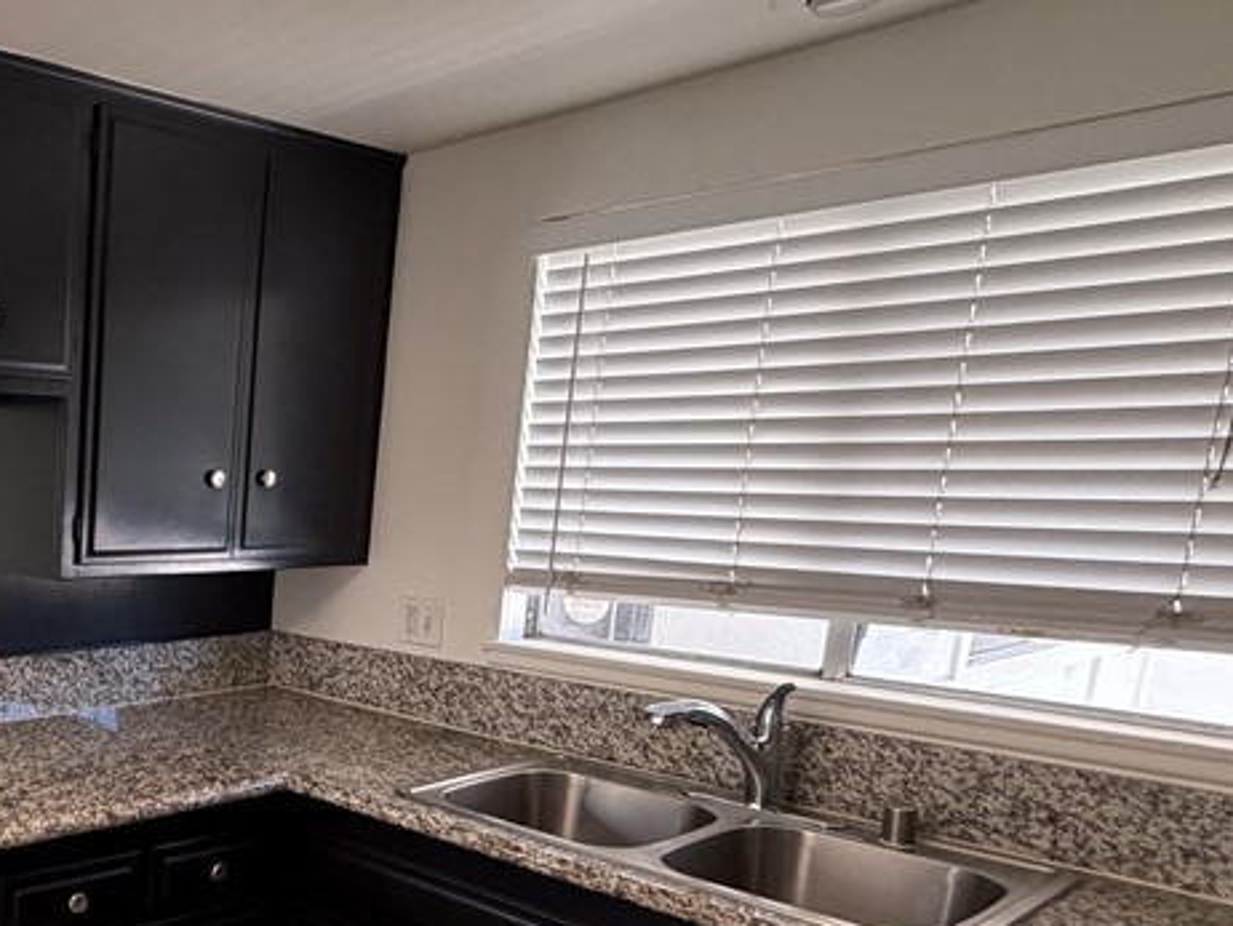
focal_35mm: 31
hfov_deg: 47.1
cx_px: -35
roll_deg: +0.0
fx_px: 1105
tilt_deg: -11.5
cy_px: 662
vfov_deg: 44.4
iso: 320
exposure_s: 1/120
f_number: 2.2
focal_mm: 2.22
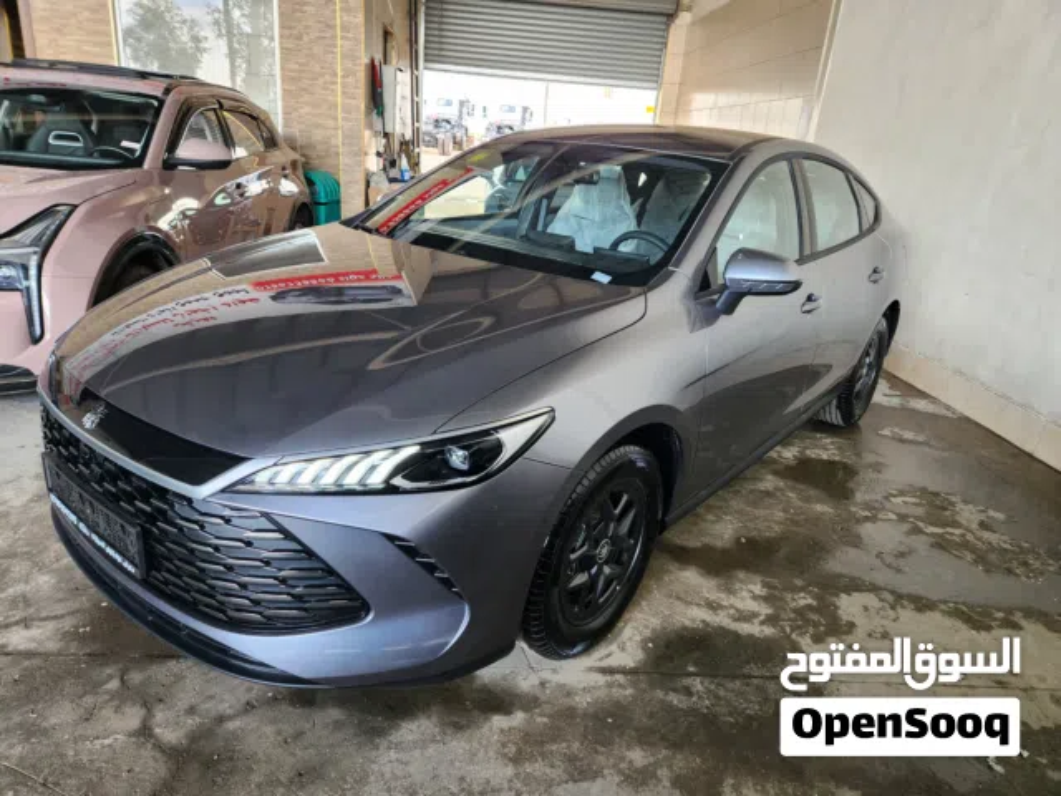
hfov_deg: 73.9
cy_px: 398
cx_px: 530
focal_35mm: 23
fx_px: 705
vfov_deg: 58.9
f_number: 1.8
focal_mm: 5.4
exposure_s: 1/180
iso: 64
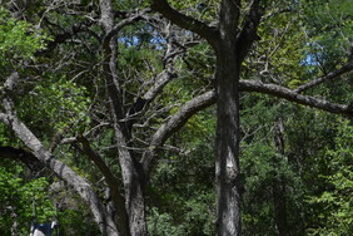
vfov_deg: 7.7
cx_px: 260
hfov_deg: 11.6
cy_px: 241
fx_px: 1735
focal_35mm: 177
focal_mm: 52
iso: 64
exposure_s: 1/250
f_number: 5.6
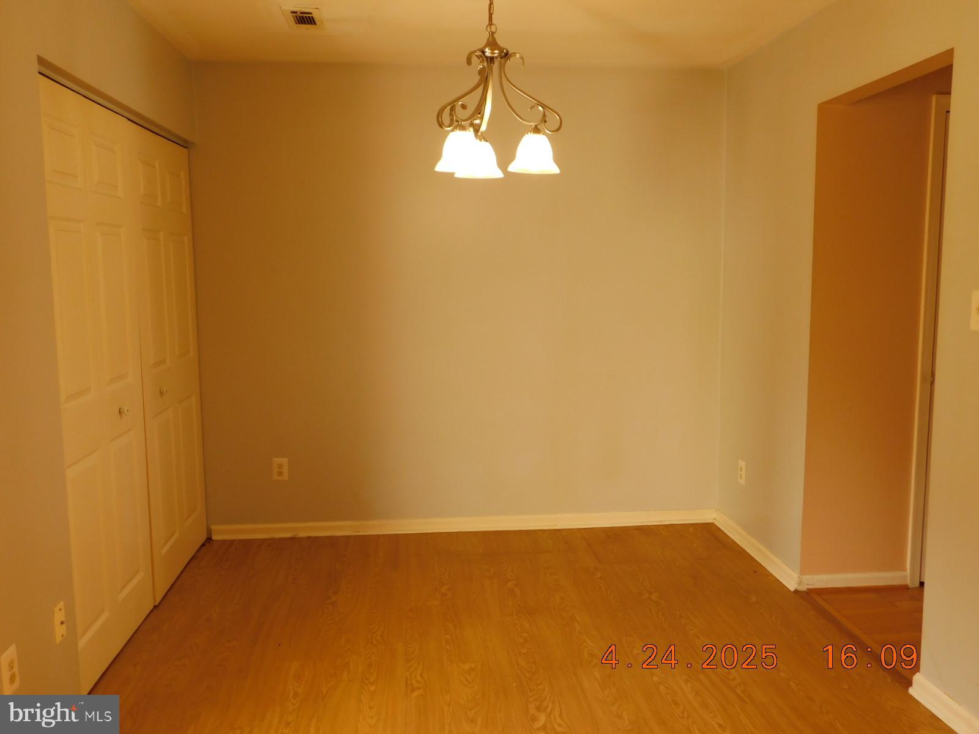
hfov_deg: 60.0
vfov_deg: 46.8
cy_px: 367
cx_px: 490
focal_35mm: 30
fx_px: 848
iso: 125
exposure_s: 1/30
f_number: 3.2
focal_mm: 5.3
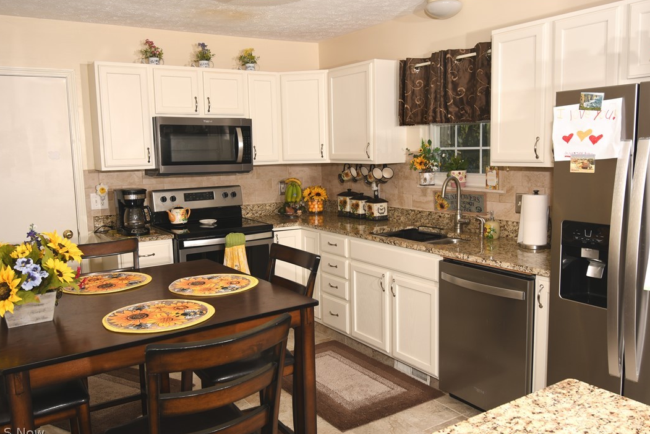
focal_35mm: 31
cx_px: 318
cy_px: 219
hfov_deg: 60.3
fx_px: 560
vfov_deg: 42.3
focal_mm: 20
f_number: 6.7
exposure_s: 1/60
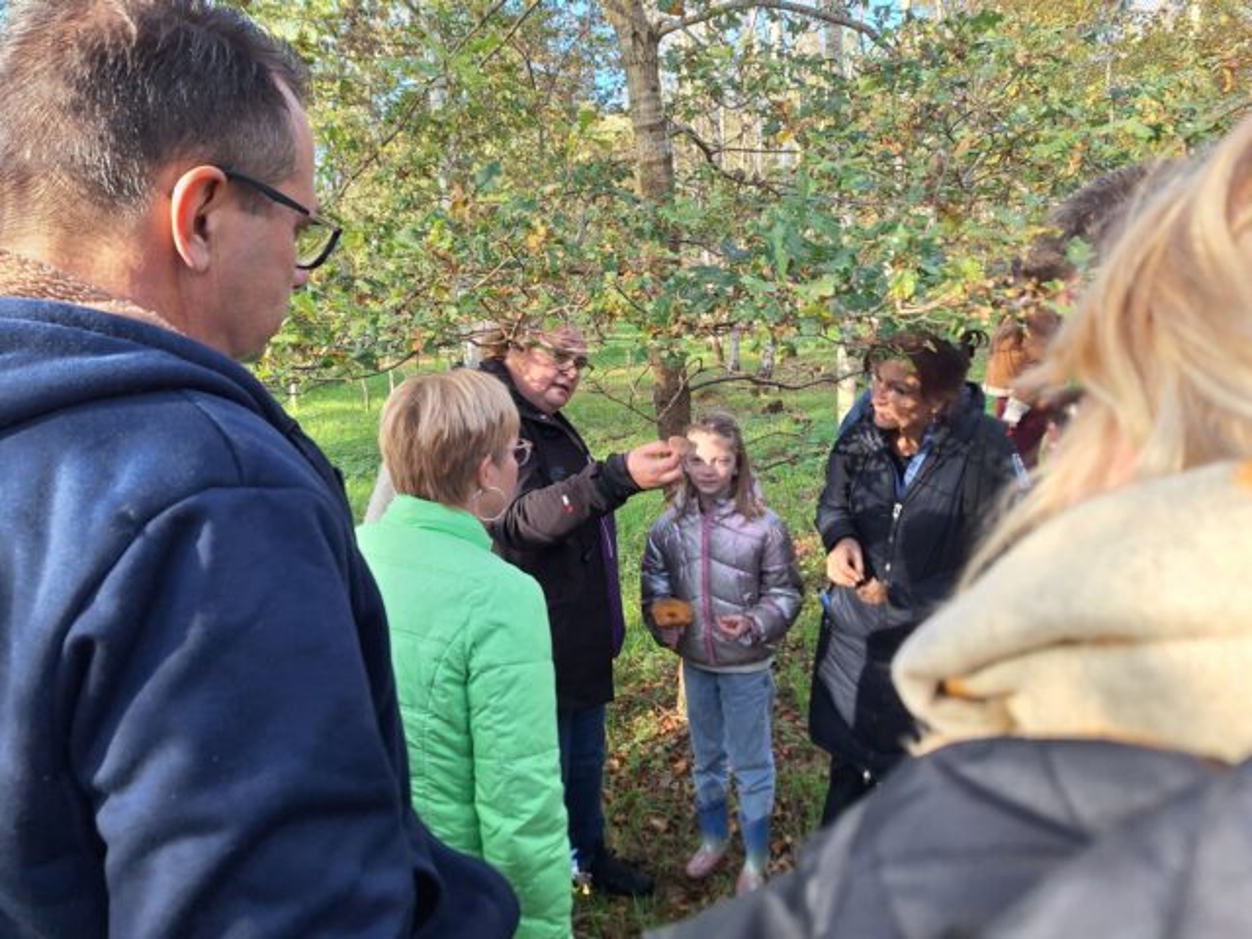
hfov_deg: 73.9
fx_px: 832
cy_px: 470
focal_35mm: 23
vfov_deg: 58.9
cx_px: 626
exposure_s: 1/177
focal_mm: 5.54
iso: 40
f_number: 1.8
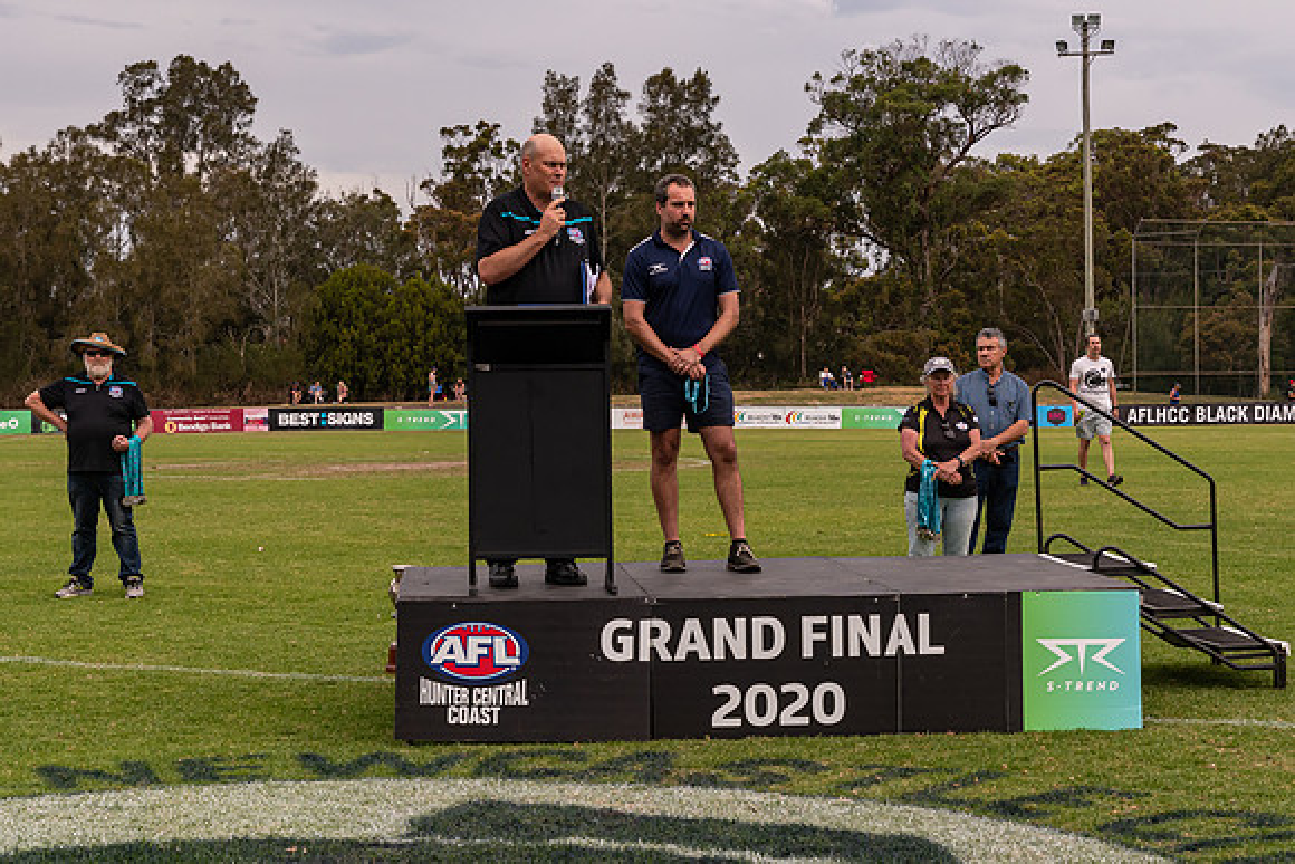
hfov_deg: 30.0
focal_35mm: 67
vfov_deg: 20.3
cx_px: 723
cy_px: 382
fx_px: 2411
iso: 400
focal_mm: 40
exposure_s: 1/500
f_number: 6.3
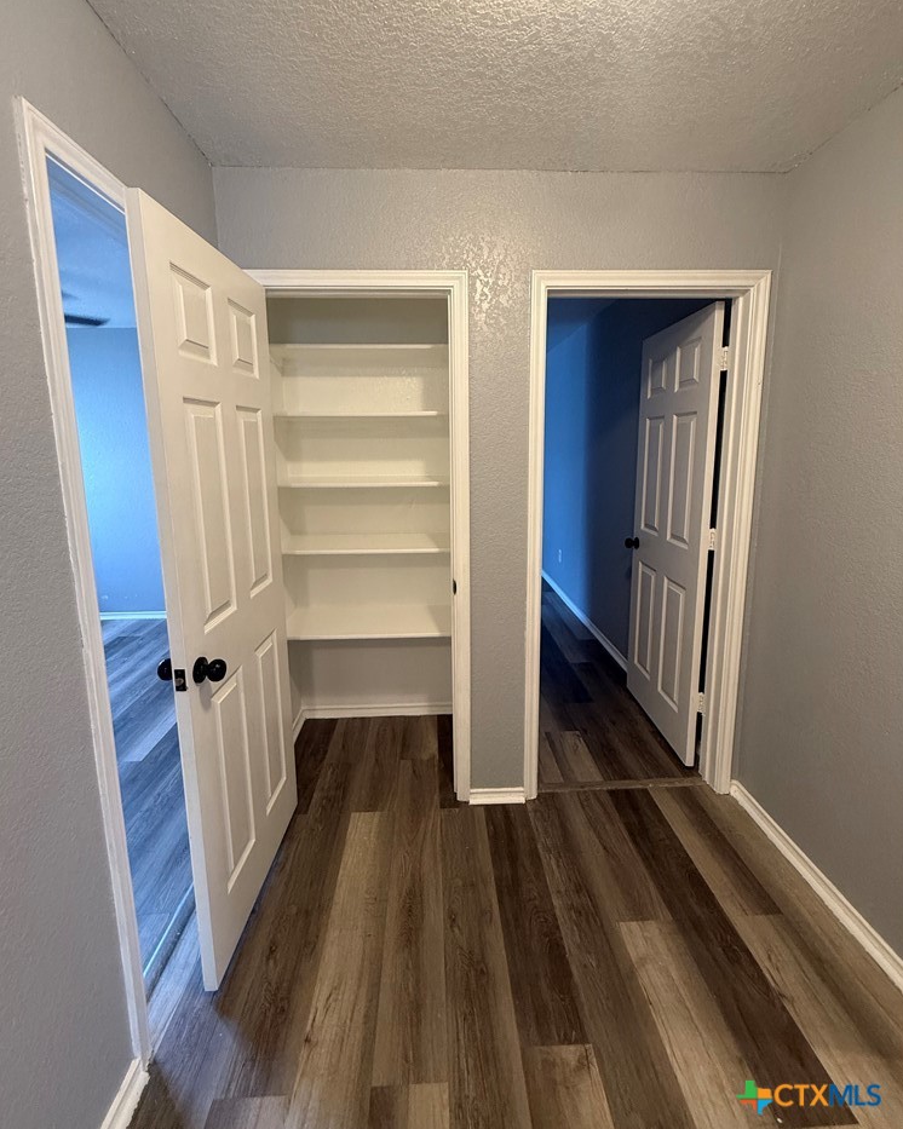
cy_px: 519
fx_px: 501
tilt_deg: -7.4
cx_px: 445
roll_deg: -0.2
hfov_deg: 84.0
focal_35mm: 15
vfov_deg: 96.6
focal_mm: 2.22
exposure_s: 1/60
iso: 320
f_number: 2.2
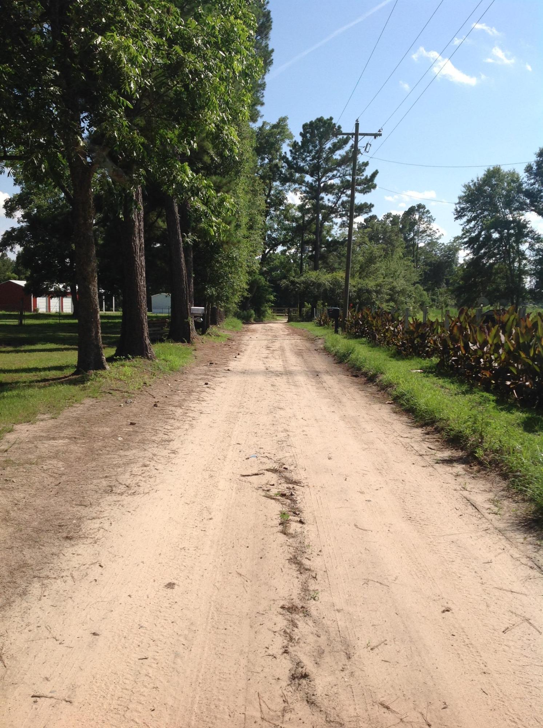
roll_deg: -0.2
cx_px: 272
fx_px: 734
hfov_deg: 40.6
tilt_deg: -1.7
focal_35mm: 35
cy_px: 364
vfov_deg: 52.7
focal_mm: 4.28
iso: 50
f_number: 2.4
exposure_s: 1/2160
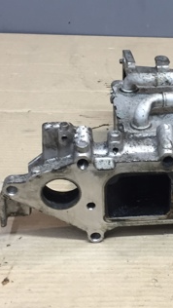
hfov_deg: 18.2
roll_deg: -4.3
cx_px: 185
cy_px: 125
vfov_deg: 32.7
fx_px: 521
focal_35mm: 64
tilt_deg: -32.7
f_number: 2.2
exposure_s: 1/33
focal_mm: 4.15
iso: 80
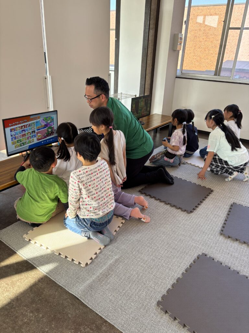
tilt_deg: -24.7
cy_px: 166
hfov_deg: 53.1
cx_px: 124
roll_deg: -3.5
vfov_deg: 67.3
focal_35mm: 26
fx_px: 249
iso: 64
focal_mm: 5.96
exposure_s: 1/121
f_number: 1.6
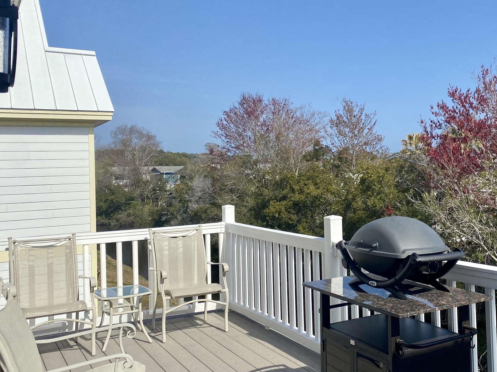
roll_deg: +0.8
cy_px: 167
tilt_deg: +0.9
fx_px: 546
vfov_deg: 37.7
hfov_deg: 47.6
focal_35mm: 38
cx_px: 357
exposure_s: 1/3846
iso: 32
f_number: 1.8
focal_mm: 4.25
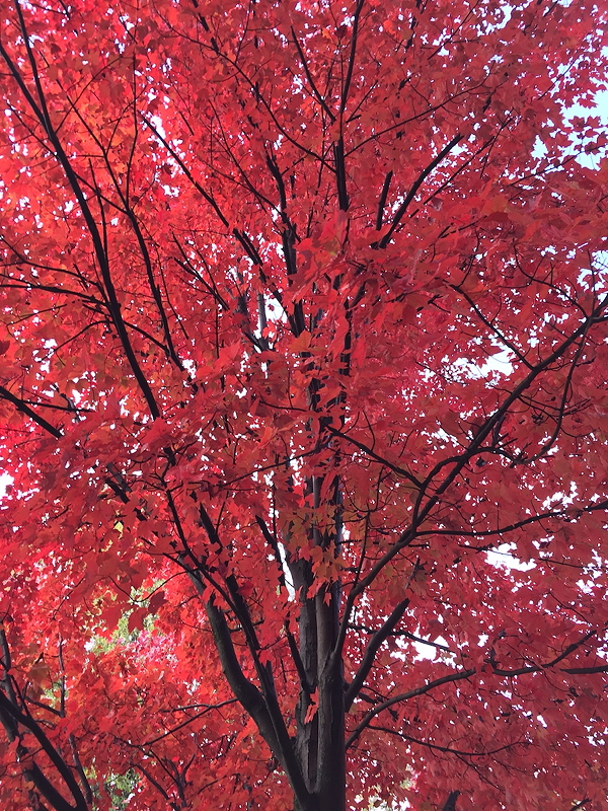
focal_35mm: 29
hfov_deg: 48.2
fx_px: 679
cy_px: 406
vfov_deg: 61.7
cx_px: 304
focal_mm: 4.15
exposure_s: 1/60
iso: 40
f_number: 2.2
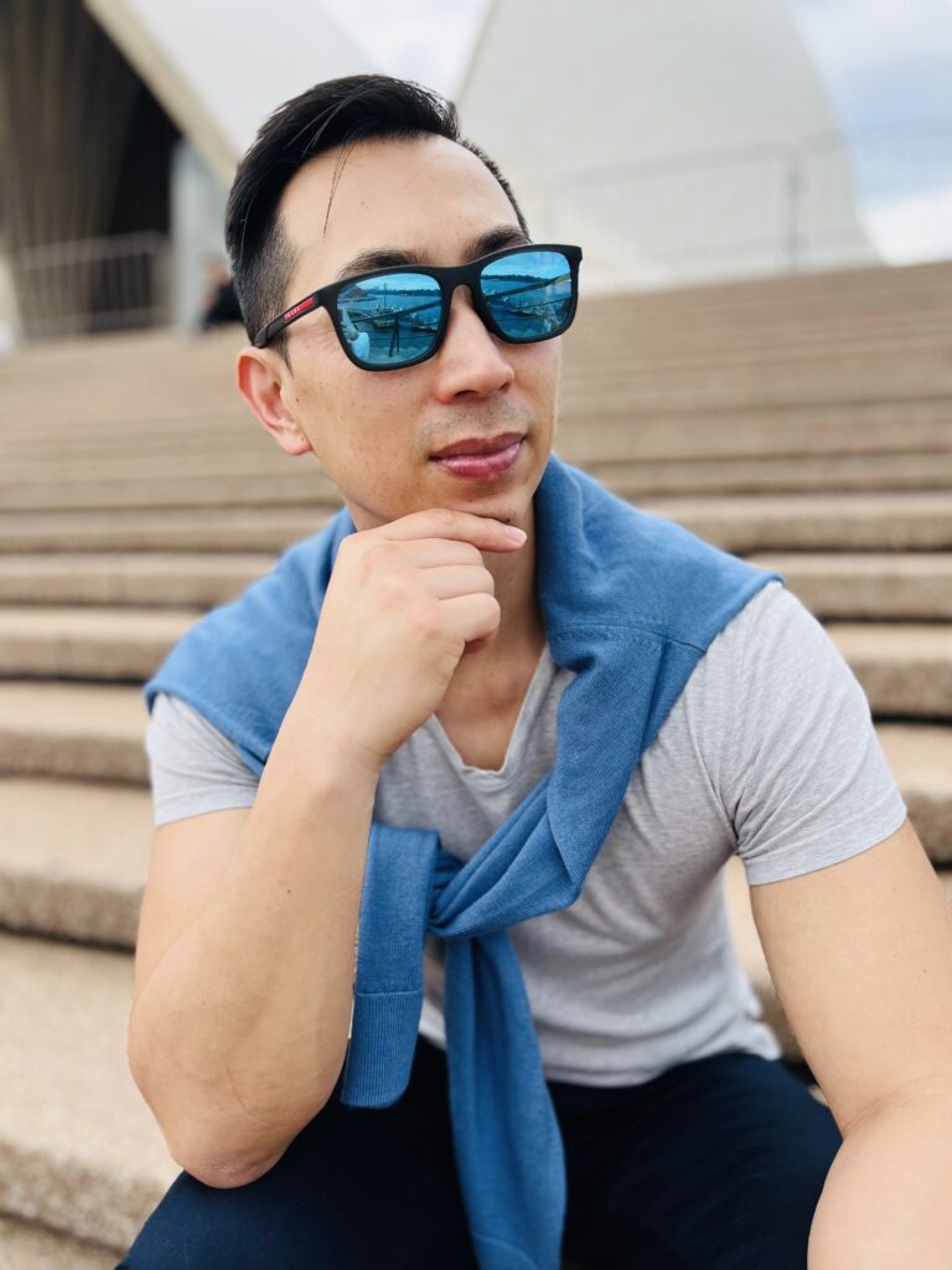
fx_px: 953
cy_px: 635
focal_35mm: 26
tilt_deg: -8.0
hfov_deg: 53.1
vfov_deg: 67.3
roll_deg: +1.6
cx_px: 476
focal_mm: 5.1
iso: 50
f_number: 1.6
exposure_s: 1/452
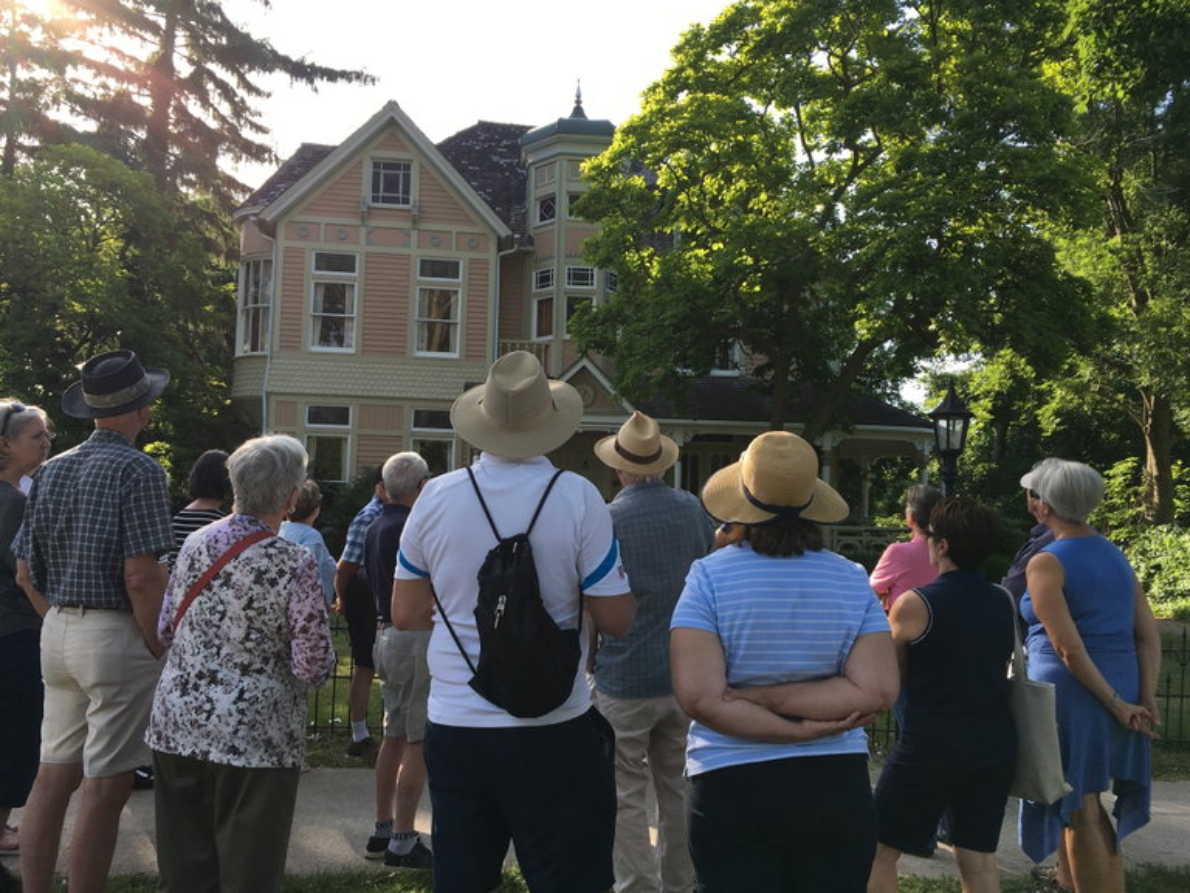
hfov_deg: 61.7
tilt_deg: +4.1
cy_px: 446
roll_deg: -1.4
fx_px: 997
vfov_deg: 48.2
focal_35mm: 29
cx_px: 595
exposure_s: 1/413
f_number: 2.2
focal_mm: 4.15
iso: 25
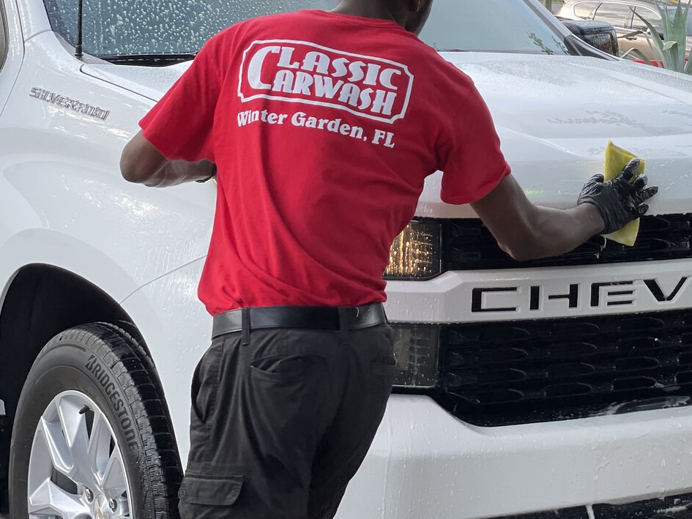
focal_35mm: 88
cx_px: 505
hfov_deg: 22.1
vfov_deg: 16.8
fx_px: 1759
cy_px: 179
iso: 25
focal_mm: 6
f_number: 2
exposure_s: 1/150
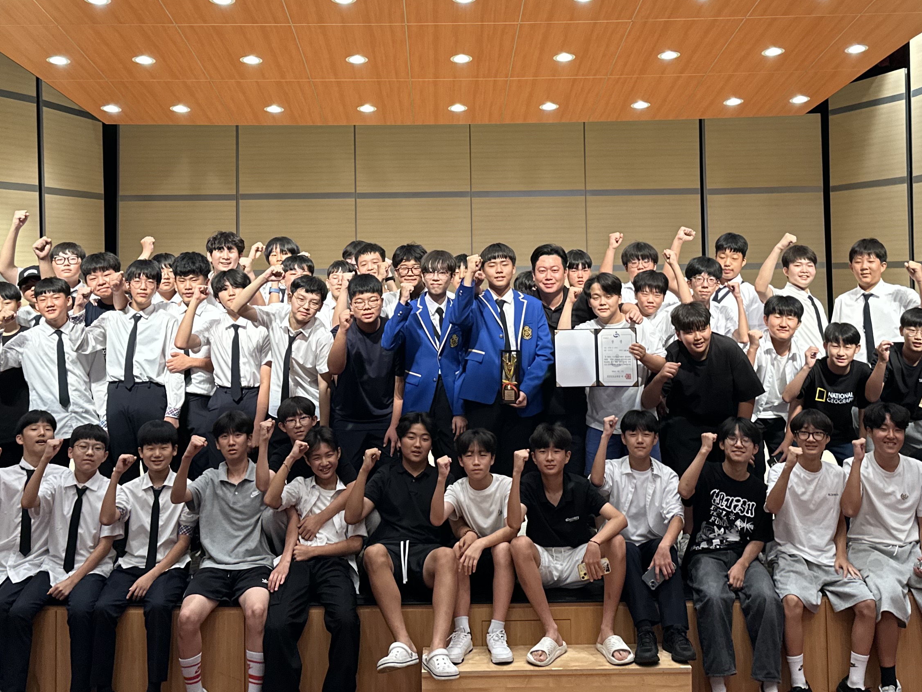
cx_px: 459
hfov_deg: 43.8
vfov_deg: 33.3
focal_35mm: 43
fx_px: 1145
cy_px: 234
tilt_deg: +3.3
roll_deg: +0.5
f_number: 1.78
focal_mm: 6.86
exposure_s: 1/60
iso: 160
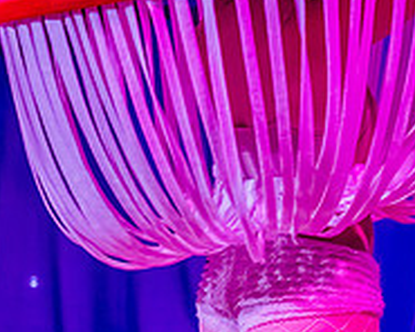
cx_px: -28
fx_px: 2653
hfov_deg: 8.9
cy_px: 185
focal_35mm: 216
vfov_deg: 7.2
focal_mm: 56
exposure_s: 1/100
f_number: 2.8
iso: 2500
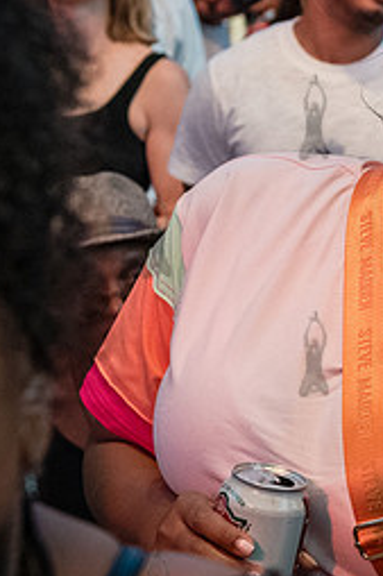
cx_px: 549
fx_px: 1949
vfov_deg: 16.7
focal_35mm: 122
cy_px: 171
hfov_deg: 10.9
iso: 4000
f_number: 4
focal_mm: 42
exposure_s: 1/800
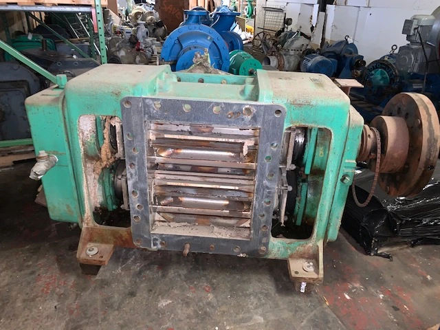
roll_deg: -2.4
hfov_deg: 67.3
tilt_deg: -26.1
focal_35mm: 26
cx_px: 220
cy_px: 165
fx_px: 330
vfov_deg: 53.1
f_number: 1.8
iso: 160
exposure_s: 1/7
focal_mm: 4.25
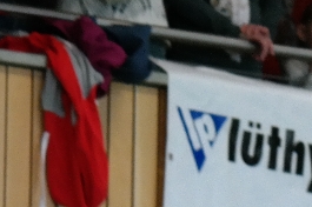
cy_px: 536
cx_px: 113
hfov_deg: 2.7
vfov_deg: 1.8
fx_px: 6596
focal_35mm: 762
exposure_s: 1/125
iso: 800
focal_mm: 82
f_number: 4.5
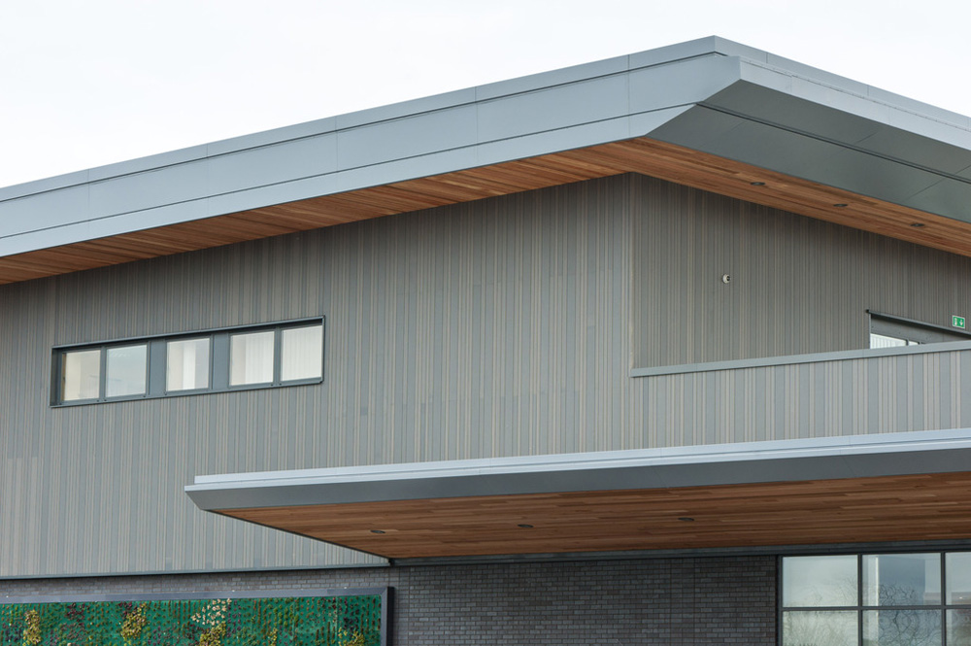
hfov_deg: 19.5
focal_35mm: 105
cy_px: 323
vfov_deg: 13.0
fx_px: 2830
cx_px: 486
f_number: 11
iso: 640
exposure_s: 1/125
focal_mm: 105
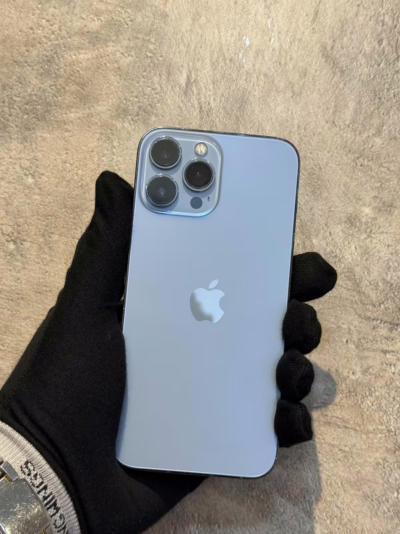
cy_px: 267
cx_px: 200
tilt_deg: +6.7
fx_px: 740
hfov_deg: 30.3
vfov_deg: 39.7
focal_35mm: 48
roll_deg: -14.9
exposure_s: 1/50
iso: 64
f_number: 1.78
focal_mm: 6.76
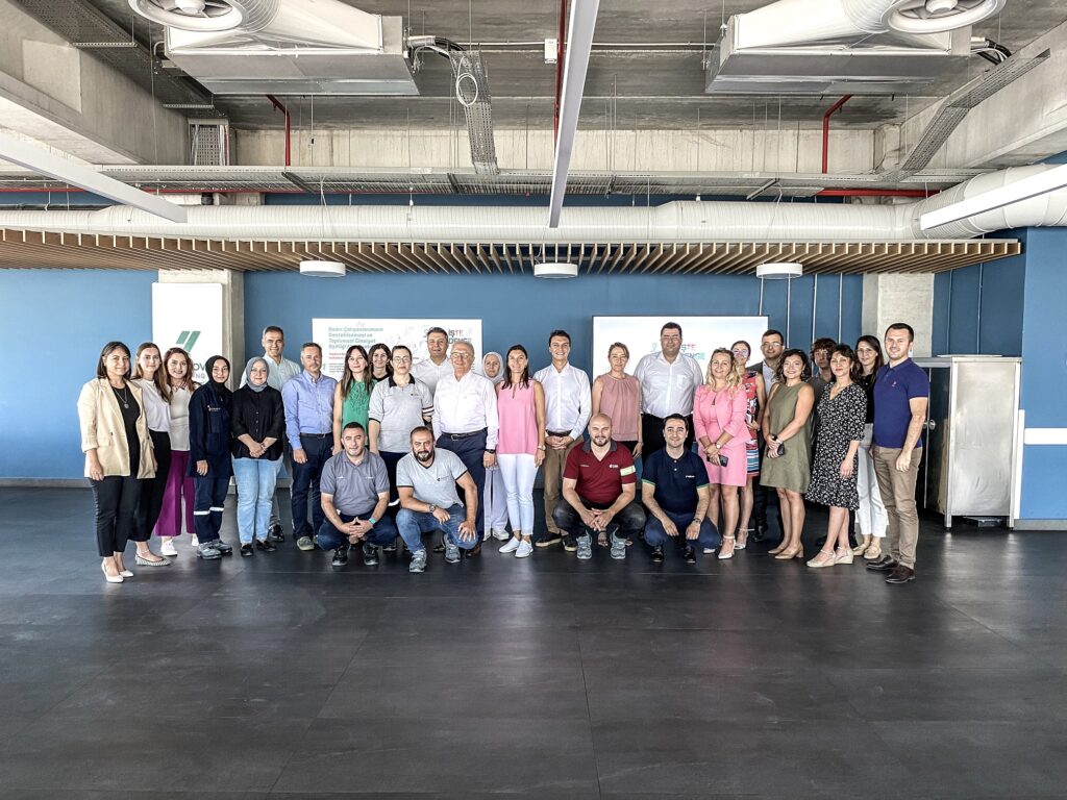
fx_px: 801
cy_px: 400
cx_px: 534
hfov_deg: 67.3
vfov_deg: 53.1
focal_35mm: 26
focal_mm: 4.25
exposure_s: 1/50
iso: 80
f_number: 1.8
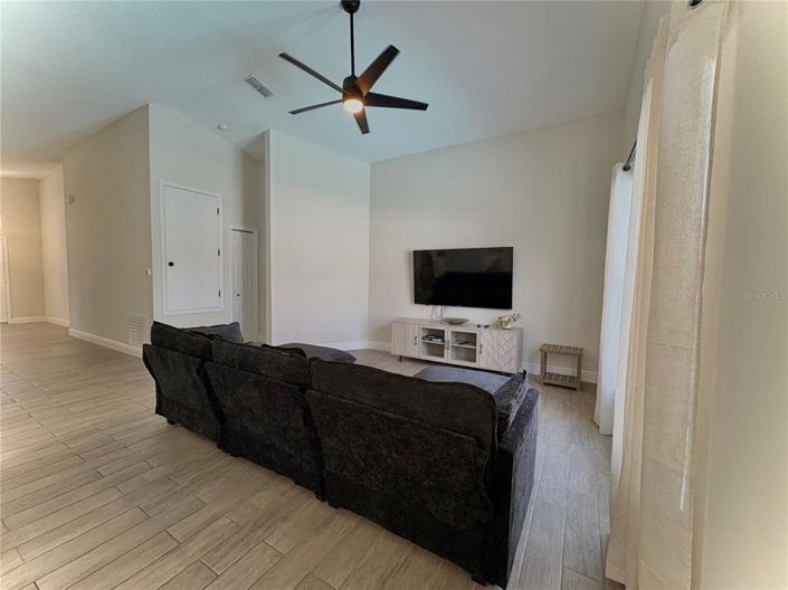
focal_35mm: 14
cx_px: 394
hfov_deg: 102.1
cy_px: 295
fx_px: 319
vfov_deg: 85.6
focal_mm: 2.22
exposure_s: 1/120
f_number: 2.2
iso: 200
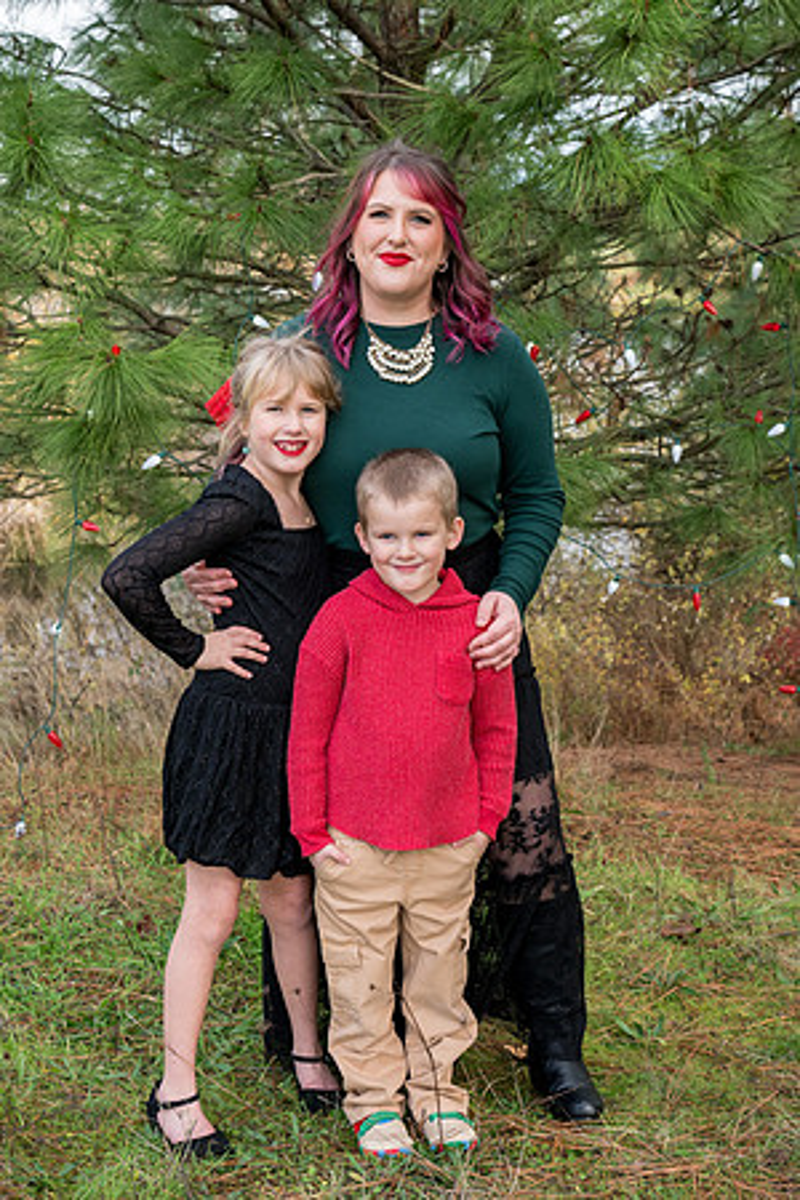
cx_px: 400
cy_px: 600
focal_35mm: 52
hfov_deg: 26.0
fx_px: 1733
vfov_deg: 38.2
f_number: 5
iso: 400
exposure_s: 1/320
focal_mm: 35
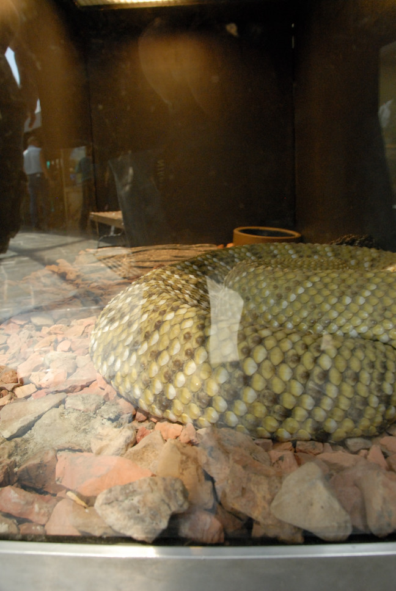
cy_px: 296
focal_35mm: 27
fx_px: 444
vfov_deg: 67.3
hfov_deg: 48.0
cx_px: 198
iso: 1100
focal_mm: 18
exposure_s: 1/20
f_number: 9.5
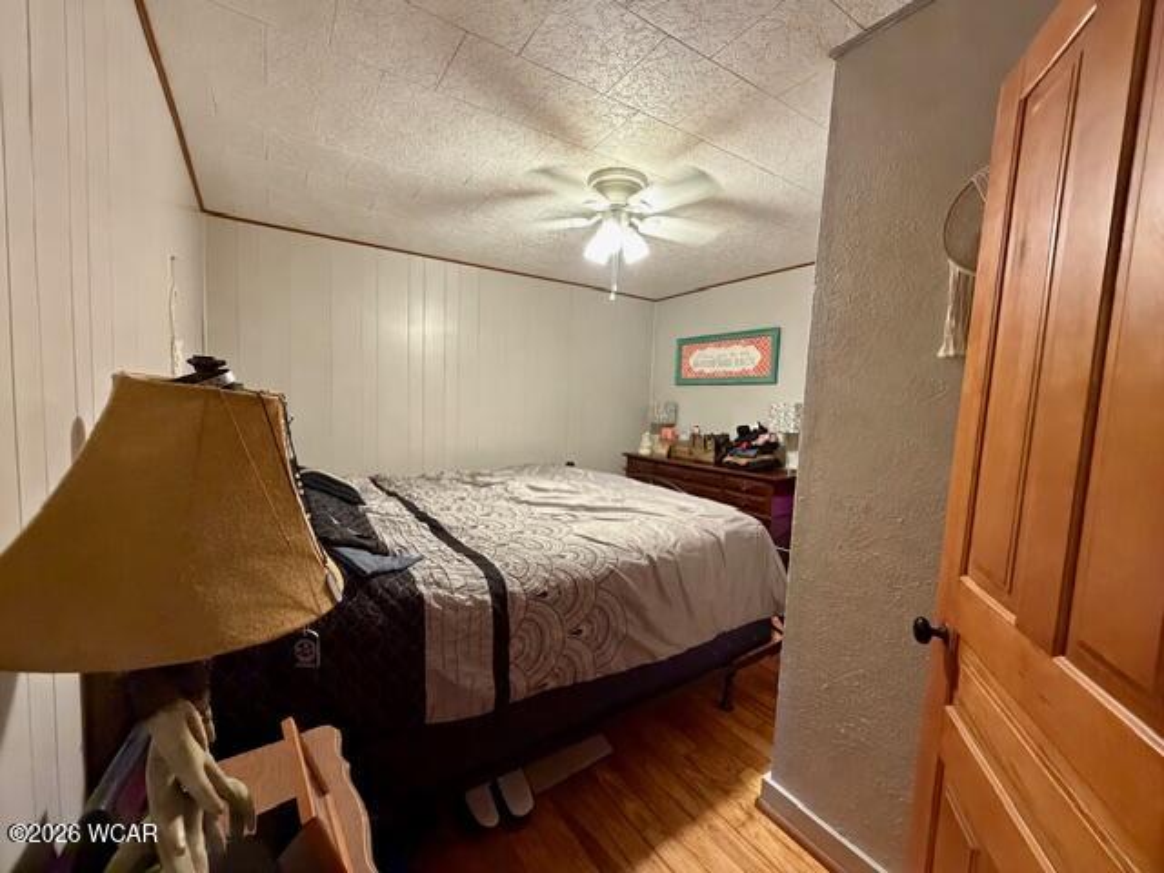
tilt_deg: -4.2
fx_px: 471
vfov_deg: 85.7
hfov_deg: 102.1
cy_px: 436
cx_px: 582
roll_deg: -1.7
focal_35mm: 14
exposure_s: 1/60
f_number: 2.2
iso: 640
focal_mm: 2.22
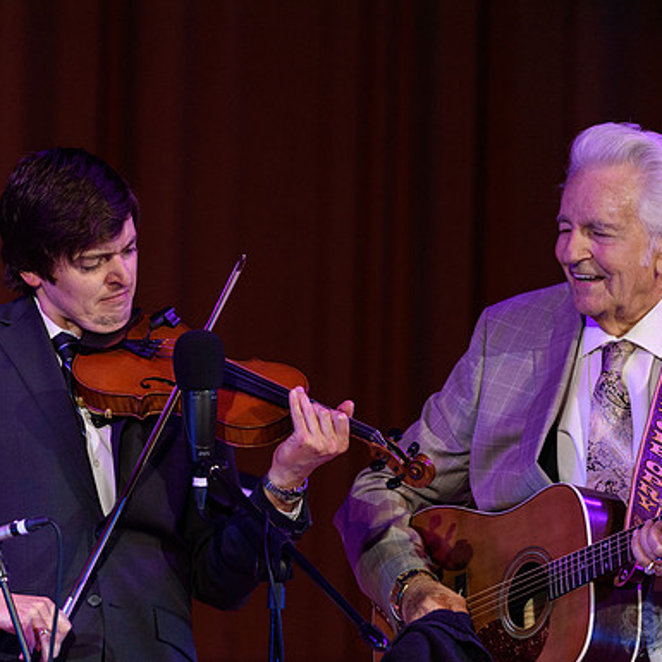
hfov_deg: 2.7
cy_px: 324
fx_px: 14150
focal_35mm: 654
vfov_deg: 2.7
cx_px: 315
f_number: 6
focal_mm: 500
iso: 2500
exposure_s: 1/400
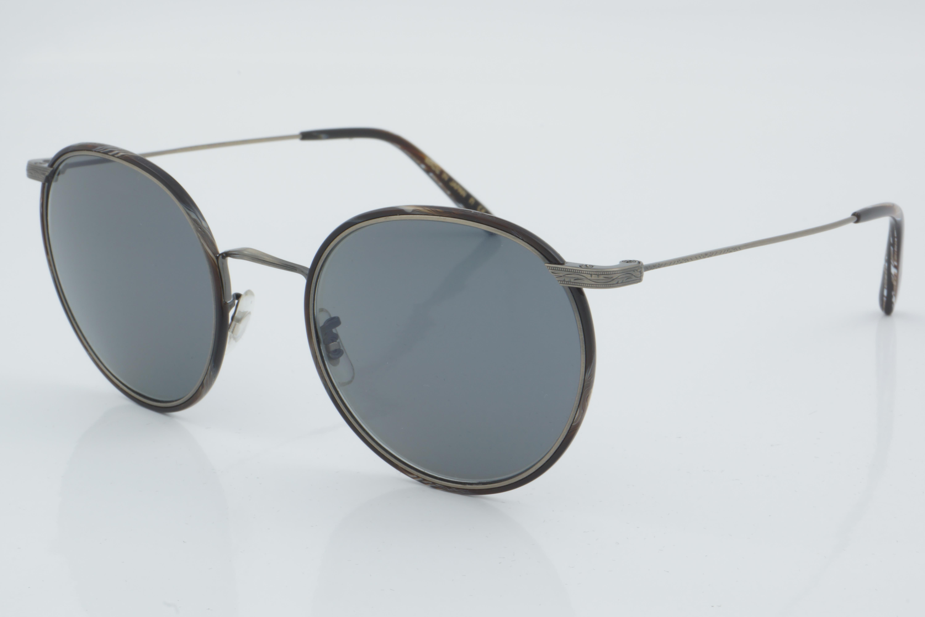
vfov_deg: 18.2
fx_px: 1927
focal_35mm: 75
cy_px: 308
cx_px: 462
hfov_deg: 27.0
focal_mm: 50
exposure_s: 1/4
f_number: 32
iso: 100
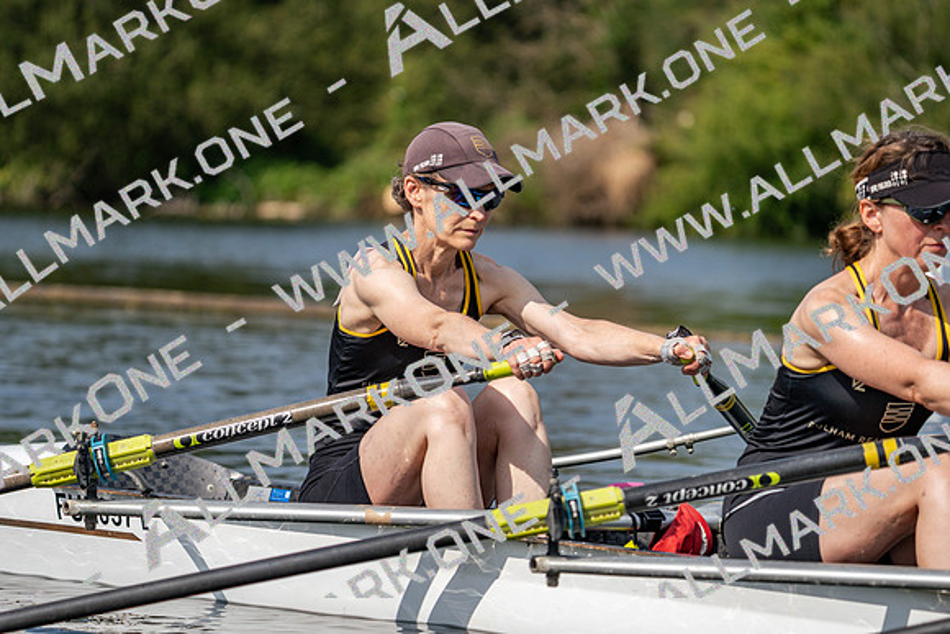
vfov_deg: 5.7
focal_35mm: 241
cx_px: 475
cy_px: 317
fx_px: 6361
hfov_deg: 8.5
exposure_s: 1/1600
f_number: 5.6
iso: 160
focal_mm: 241
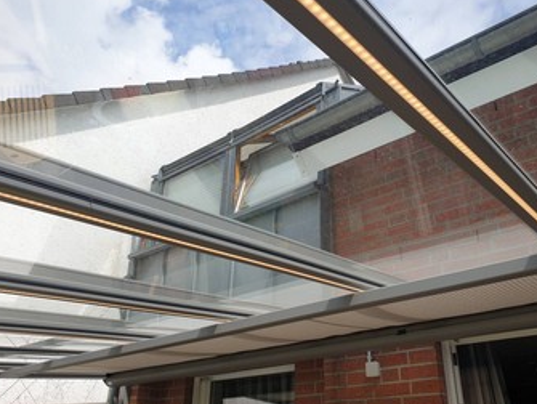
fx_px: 481
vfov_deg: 45.5
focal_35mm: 31
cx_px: 303
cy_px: 207
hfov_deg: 58.1
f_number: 2.4
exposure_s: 1/1174
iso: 50
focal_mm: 4.3
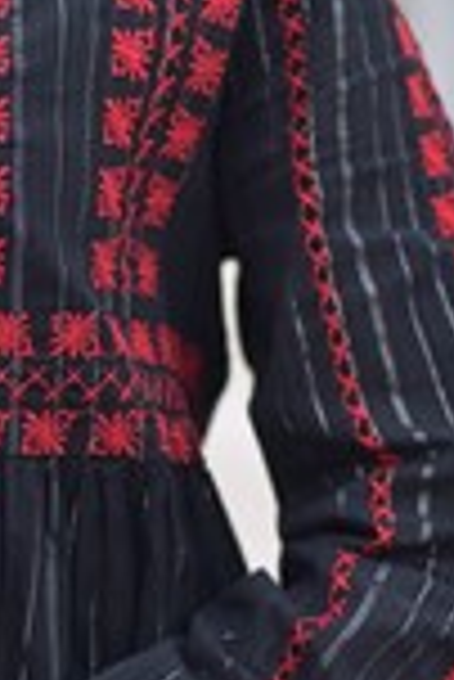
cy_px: 338
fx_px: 2906
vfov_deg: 13.3
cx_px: 90
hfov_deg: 8.9
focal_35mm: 154
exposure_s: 1/4000
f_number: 2
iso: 640
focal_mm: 50
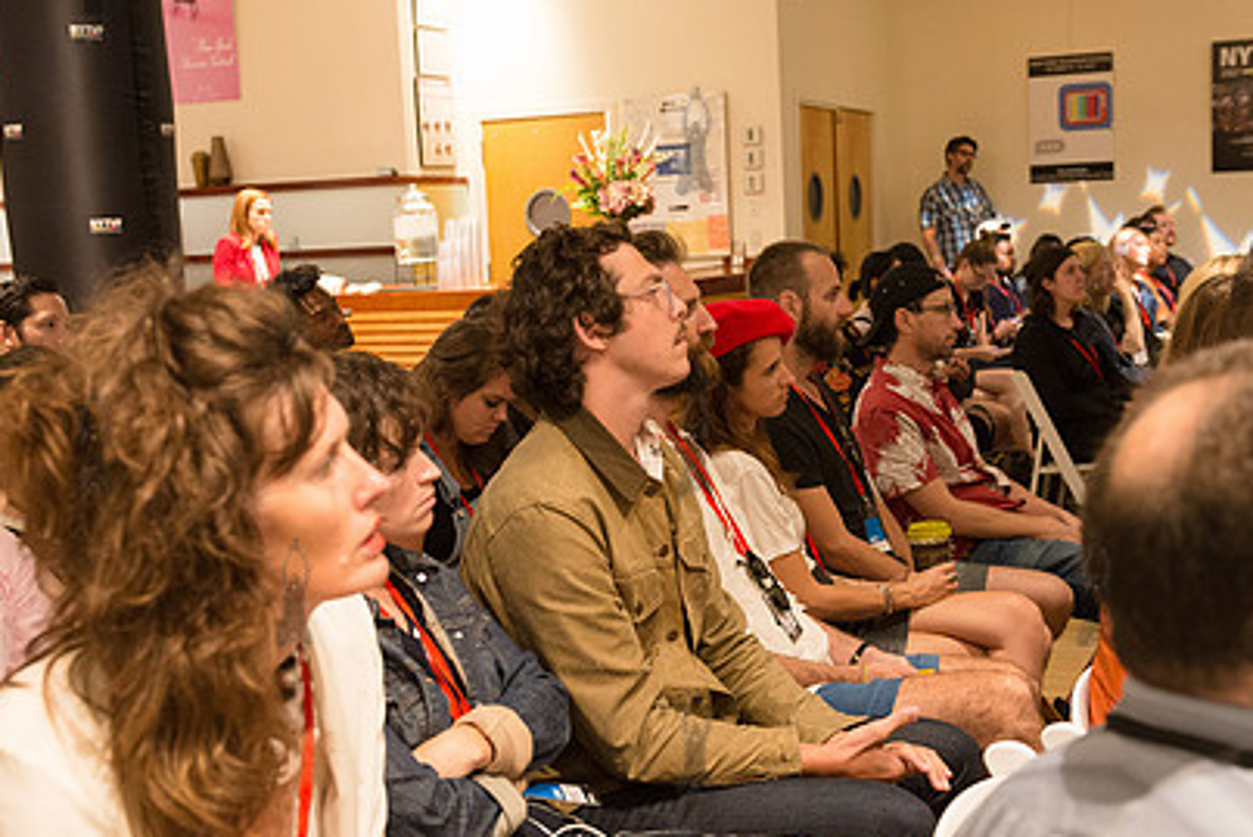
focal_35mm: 46
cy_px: 440
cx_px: 693
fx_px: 1602
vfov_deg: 29.3
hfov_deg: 42.7
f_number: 4
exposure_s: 1/80
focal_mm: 32
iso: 2500
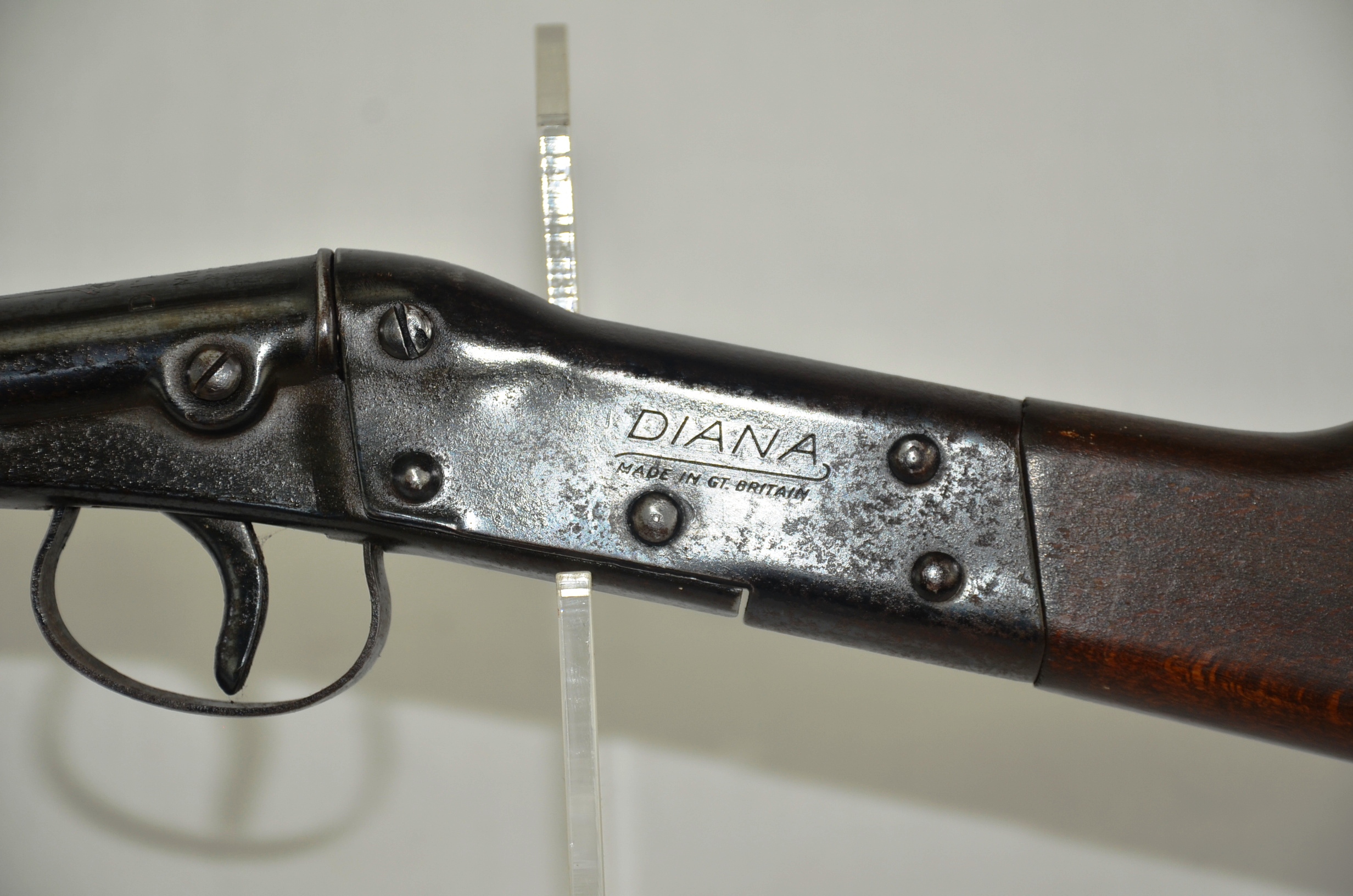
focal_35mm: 128
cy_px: 448
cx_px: 676
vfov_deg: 10.7
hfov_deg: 16.1
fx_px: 4782
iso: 200
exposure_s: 1/200
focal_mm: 85
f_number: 5.6
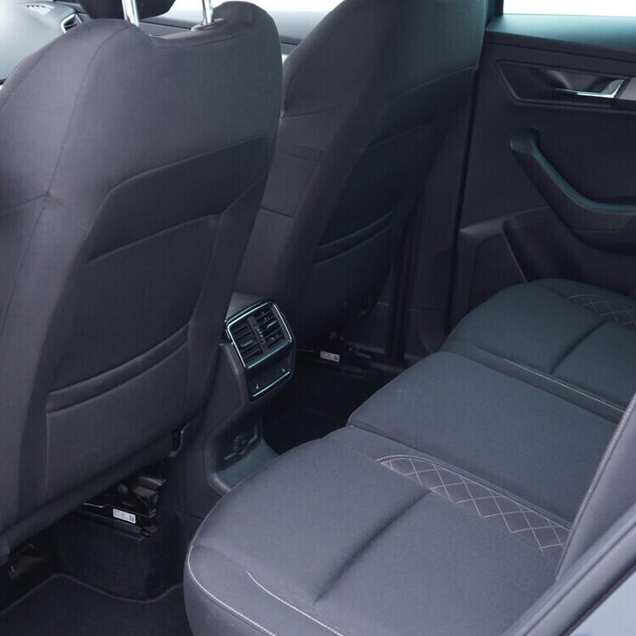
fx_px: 1226
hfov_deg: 29.0
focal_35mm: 59
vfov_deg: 29.0
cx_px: 258
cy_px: 366
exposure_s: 1/40
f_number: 2.8
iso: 500
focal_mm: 24
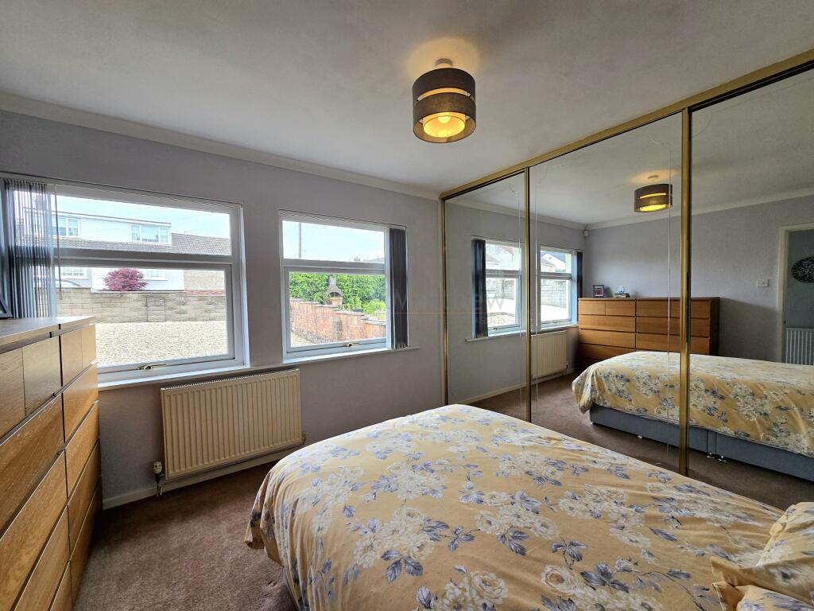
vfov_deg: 89.9
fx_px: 306
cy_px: 306
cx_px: 407
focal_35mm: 13
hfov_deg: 106.2
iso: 50
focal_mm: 2.2
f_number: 2.2
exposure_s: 1/244
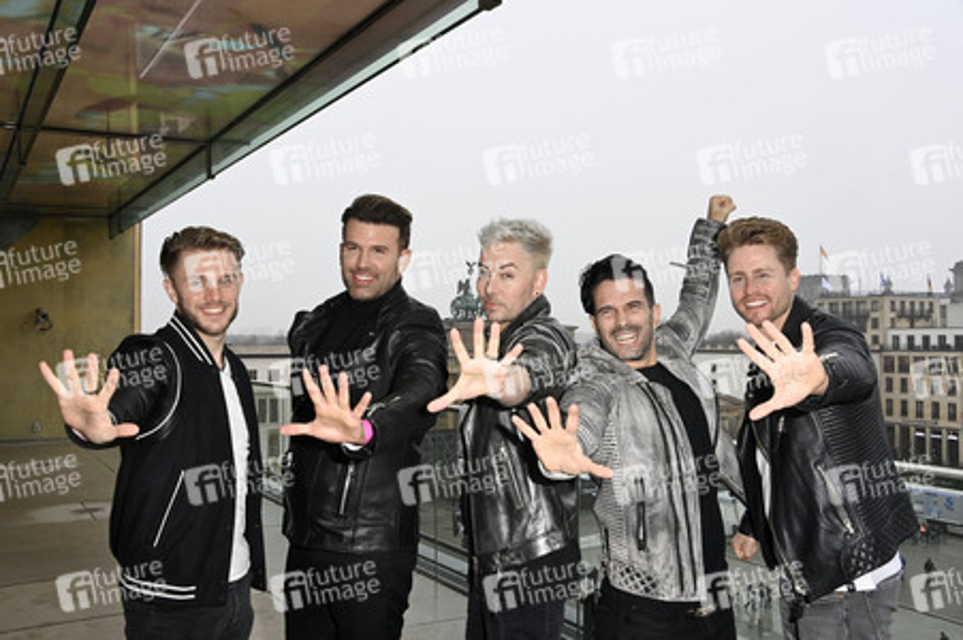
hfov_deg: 54.5
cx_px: 482
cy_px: 320
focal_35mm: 35
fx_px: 936
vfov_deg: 37.8
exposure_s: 1/125
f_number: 10
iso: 1600
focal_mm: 35
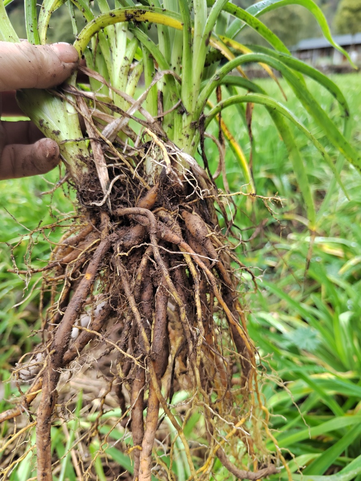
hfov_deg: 58.9
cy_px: 240
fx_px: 320
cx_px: 180
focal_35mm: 23
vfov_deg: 73.9
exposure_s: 1/100
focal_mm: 5.52
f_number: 1.9
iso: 453
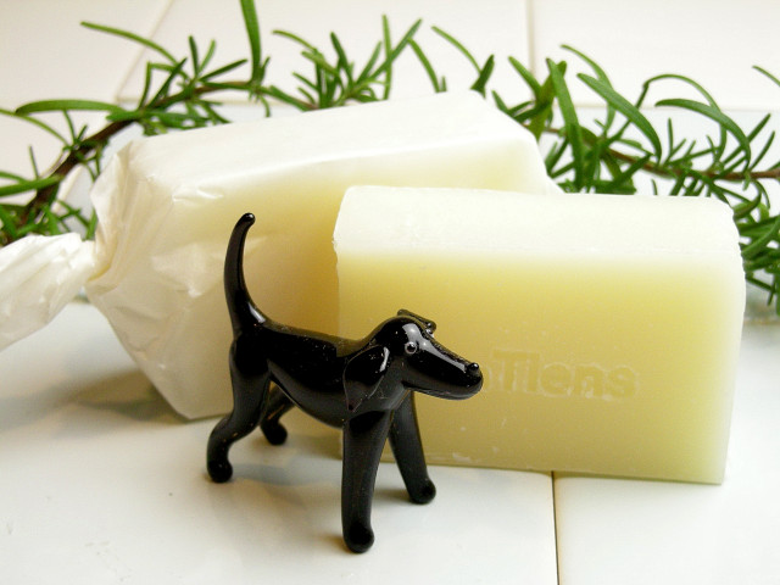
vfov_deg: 19.4
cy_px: 292
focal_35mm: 76
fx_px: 1713
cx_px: 390
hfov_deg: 25.7
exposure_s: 1/60
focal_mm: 12.3
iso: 260
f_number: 3.9
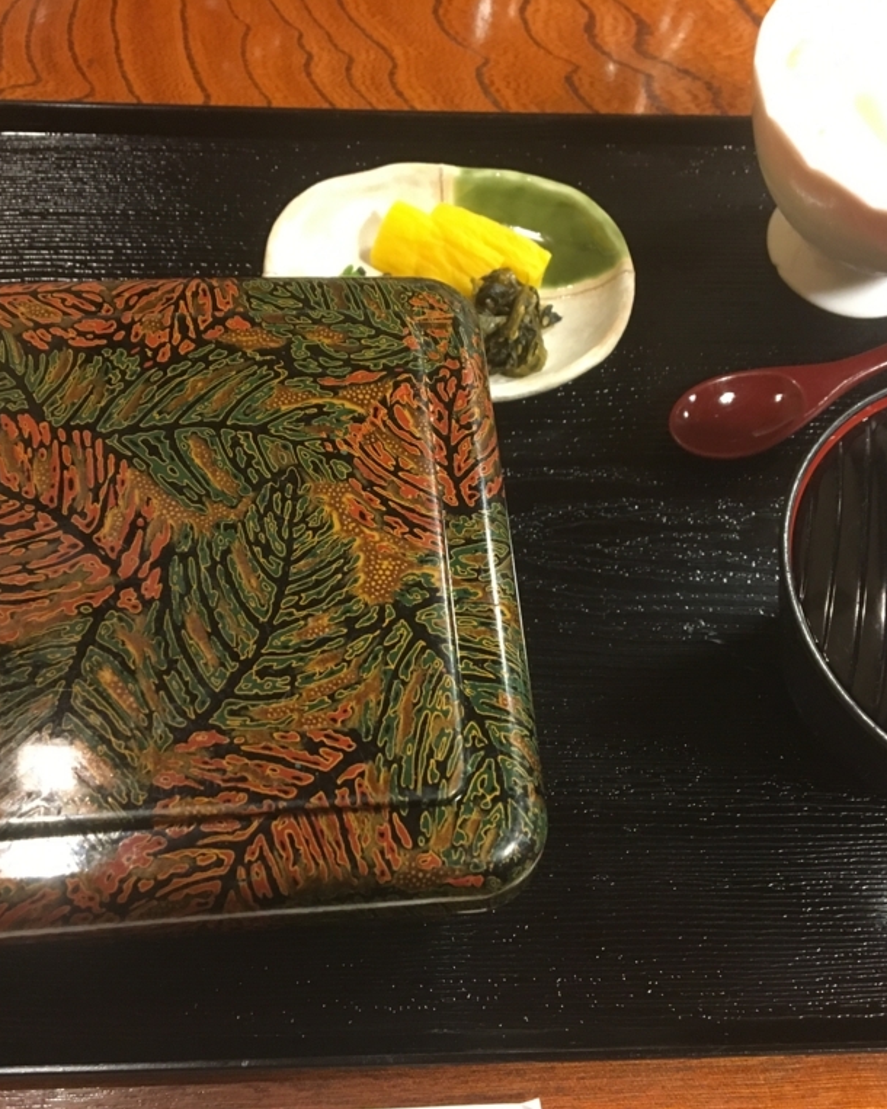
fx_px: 1247
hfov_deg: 39.1
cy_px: 552
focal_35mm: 38
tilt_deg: -64.8
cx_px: 438
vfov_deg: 47.9
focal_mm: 4.15
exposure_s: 1/24
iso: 200
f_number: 2.2
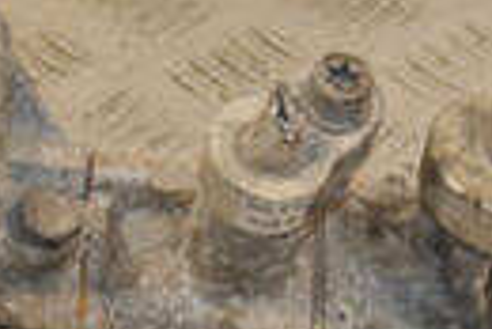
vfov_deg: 5.0
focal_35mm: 276
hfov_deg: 7.5
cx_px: 208
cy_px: 268
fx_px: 3776
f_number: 8
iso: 800
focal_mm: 40
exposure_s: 1/200
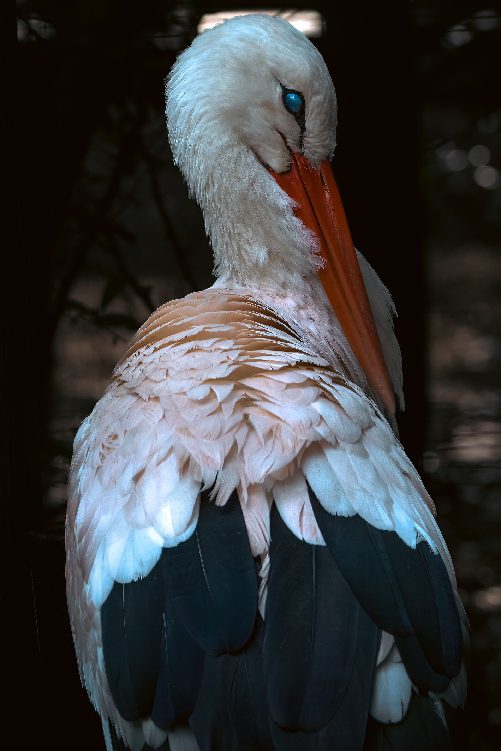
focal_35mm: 247
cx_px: 260
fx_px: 5157
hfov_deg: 5.6
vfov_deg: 8.3
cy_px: 349
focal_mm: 219.1
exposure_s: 1/500
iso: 1250
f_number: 8
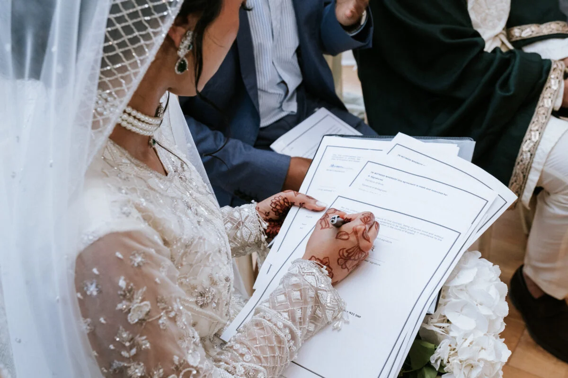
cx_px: 281
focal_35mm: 44
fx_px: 691
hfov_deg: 44.7
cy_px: 186
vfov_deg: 30.6
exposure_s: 1/125
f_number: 4
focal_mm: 28.3
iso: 640
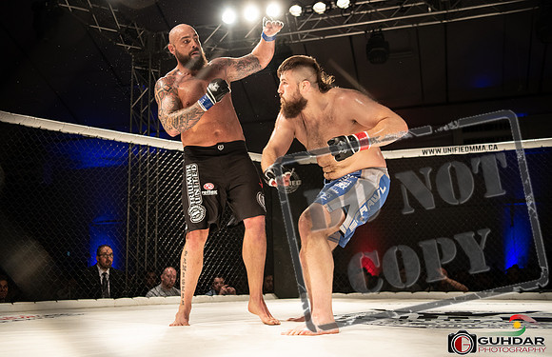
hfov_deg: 47.9
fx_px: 621
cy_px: 163
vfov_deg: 32.0
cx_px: 264
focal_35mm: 41
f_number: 2.8
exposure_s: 1/1000
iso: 900
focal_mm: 38
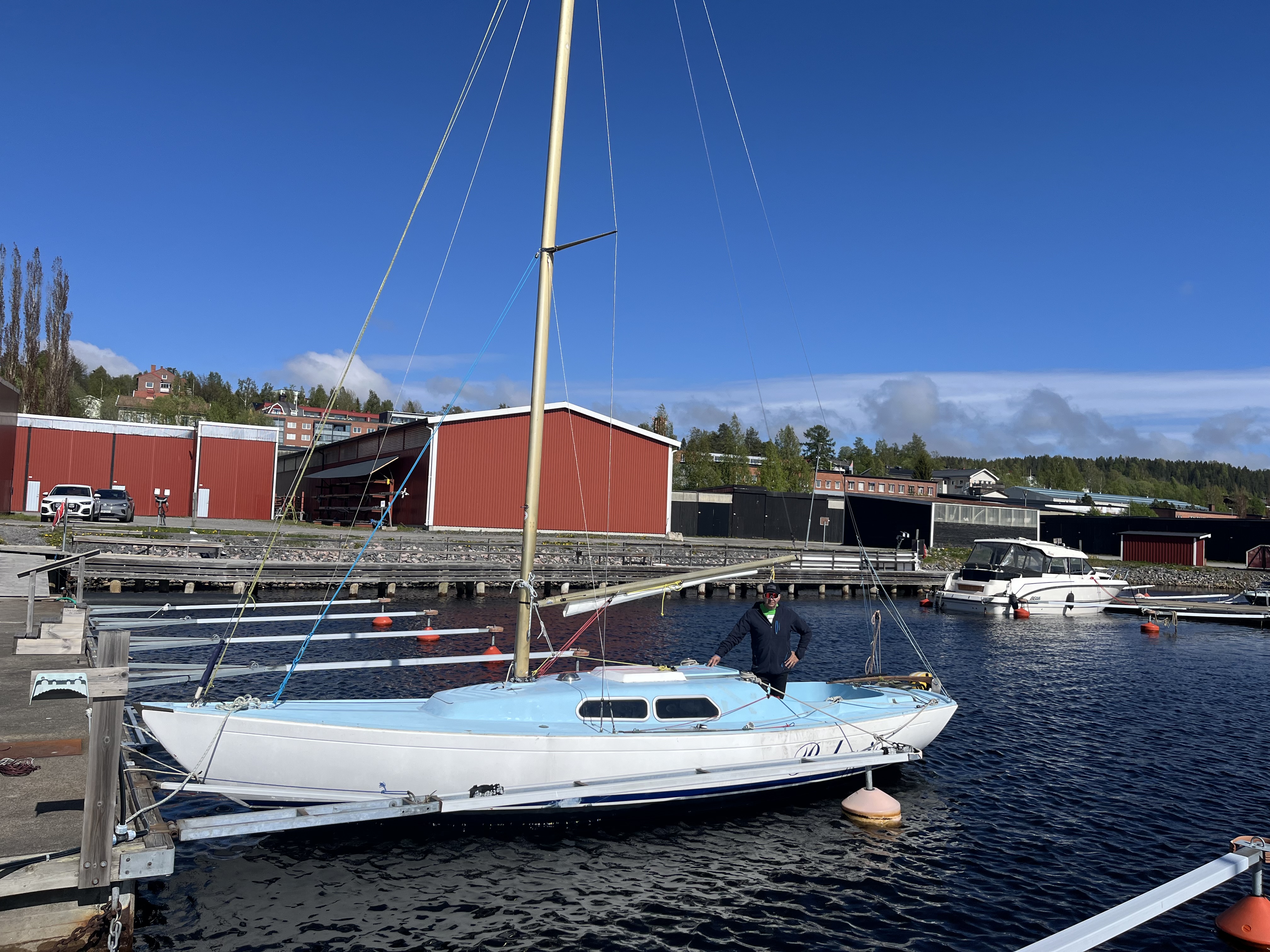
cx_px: 635
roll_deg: -1.0
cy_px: 476
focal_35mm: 26
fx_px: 954
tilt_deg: +2.1
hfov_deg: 67.3
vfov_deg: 53.1
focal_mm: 5.1
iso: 50
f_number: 1.6
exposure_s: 1/5848
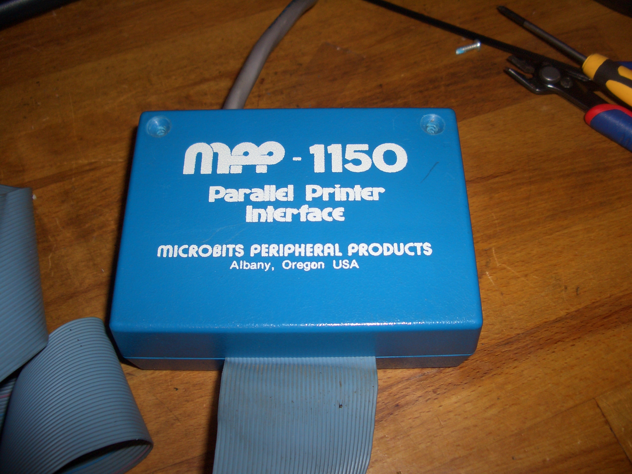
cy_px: 237
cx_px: 316
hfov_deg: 52.6
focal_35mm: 35
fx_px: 639
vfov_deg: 40.7
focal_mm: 5.8
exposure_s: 1/60
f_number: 2.6
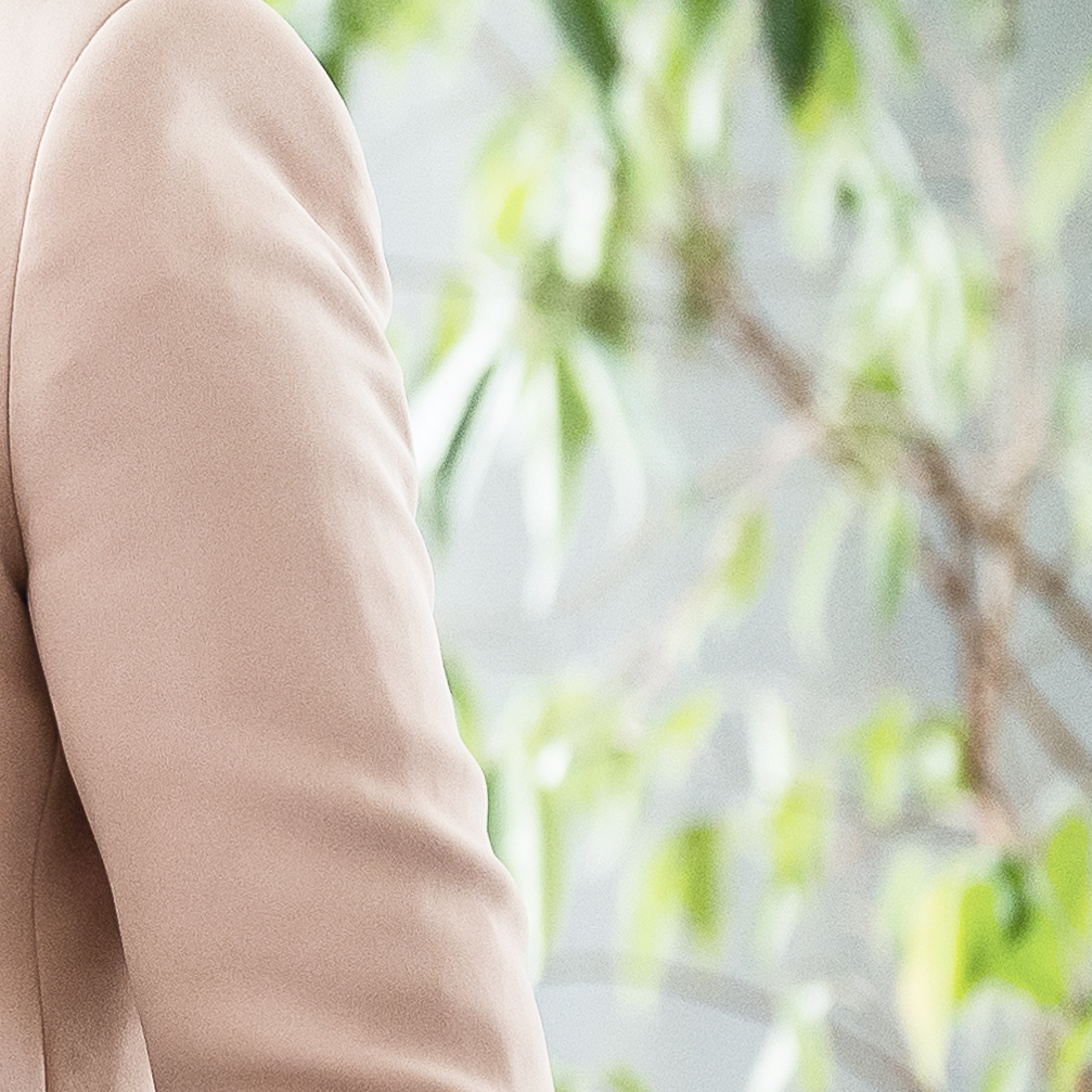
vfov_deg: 6.9
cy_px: 157
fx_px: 9101
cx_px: -977
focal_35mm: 255
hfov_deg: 6.7
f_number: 1.8
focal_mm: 50
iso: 640
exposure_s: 1/250
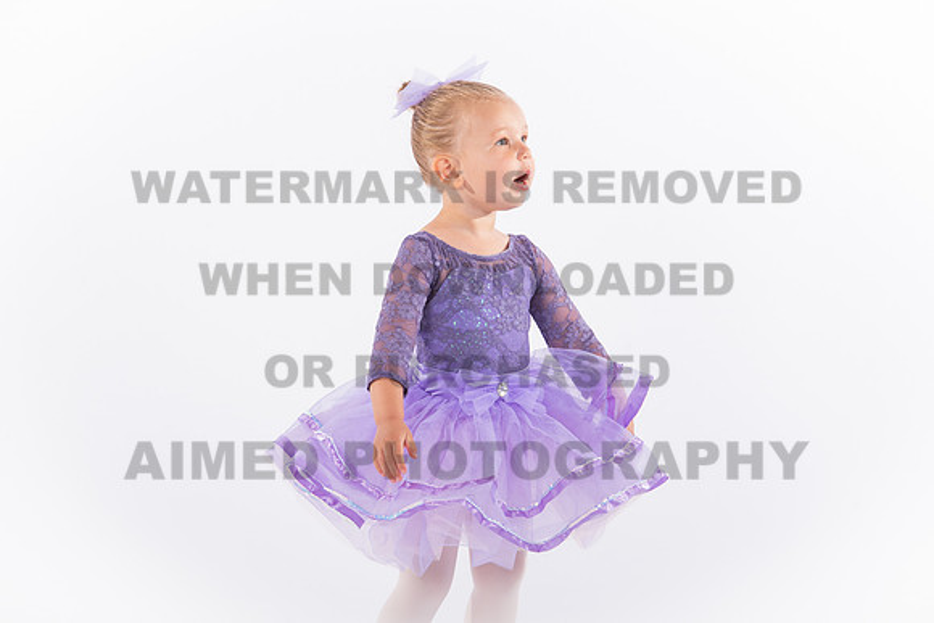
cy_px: 267
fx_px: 5212
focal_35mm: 201
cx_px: 529
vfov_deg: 6.8
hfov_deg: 10.2
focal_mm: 175
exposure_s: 1/200
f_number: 11
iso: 320
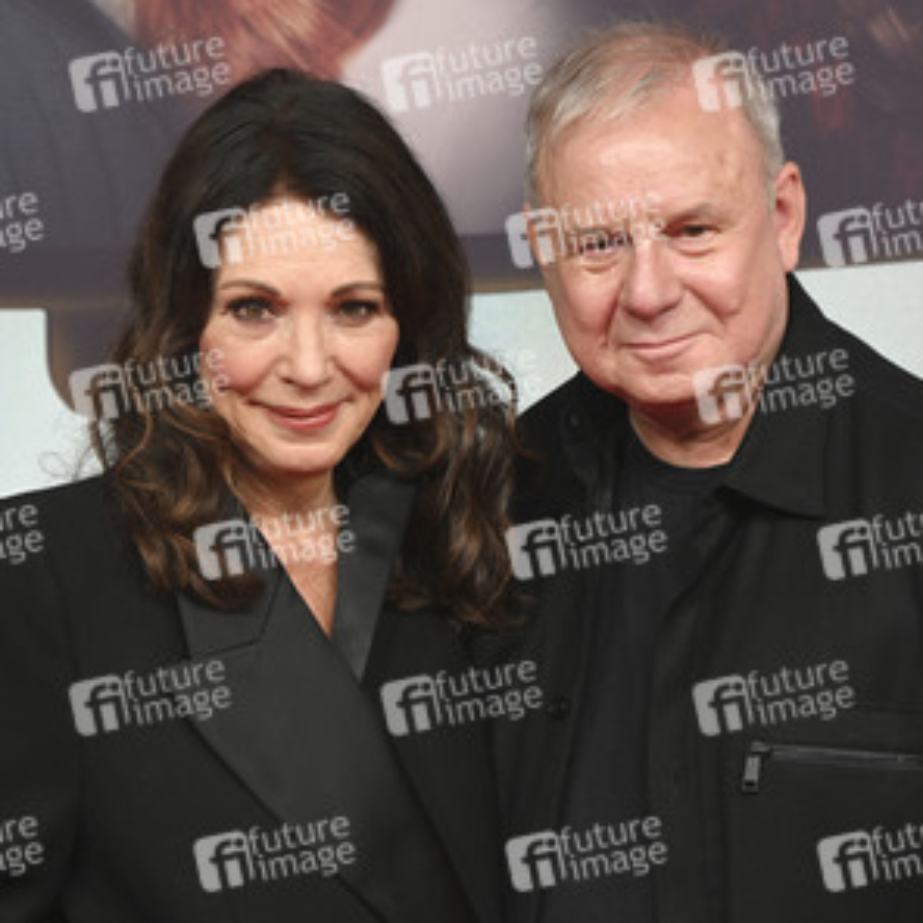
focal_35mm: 132
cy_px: 465
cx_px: 504
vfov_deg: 13.2
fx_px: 3982
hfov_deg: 13.2
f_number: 6.3
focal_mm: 102
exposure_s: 1/160
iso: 800
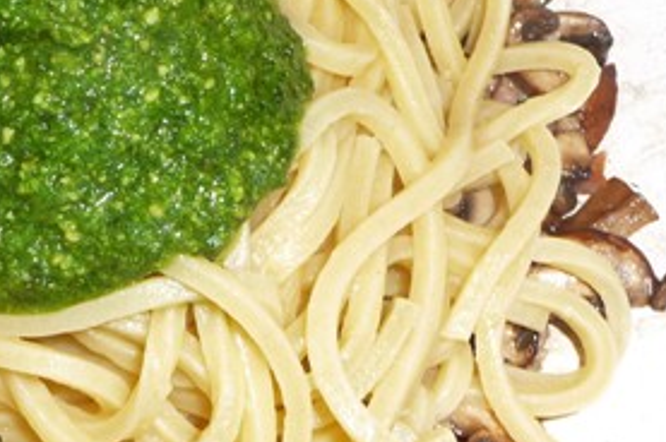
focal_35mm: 77
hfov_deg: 25.4
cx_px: 48
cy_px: 139
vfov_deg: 17.6
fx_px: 1423
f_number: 3.5
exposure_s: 1/30
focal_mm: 5.3
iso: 100
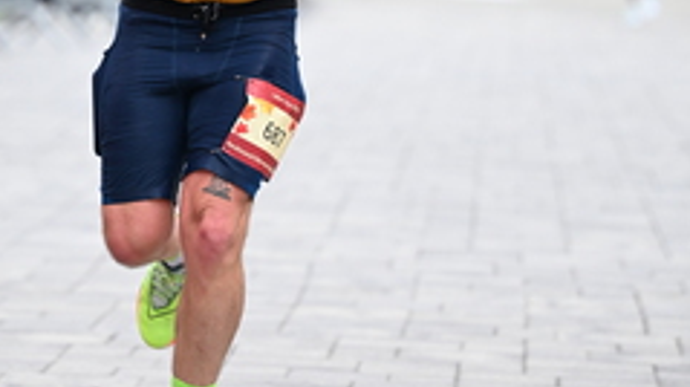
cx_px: 232
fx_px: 5740
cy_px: -23
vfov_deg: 3.9
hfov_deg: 6.9
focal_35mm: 314
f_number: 2.8
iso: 1250
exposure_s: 1/2000
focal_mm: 130
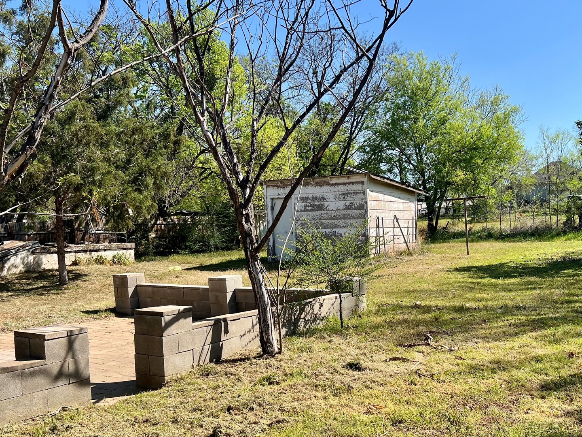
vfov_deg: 38.2
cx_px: 345
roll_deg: +1.4
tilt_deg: -7.3
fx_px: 622
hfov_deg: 49.9
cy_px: 291
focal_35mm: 37
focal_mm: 5.7
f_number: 1.5
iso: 50
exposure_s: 1/2994
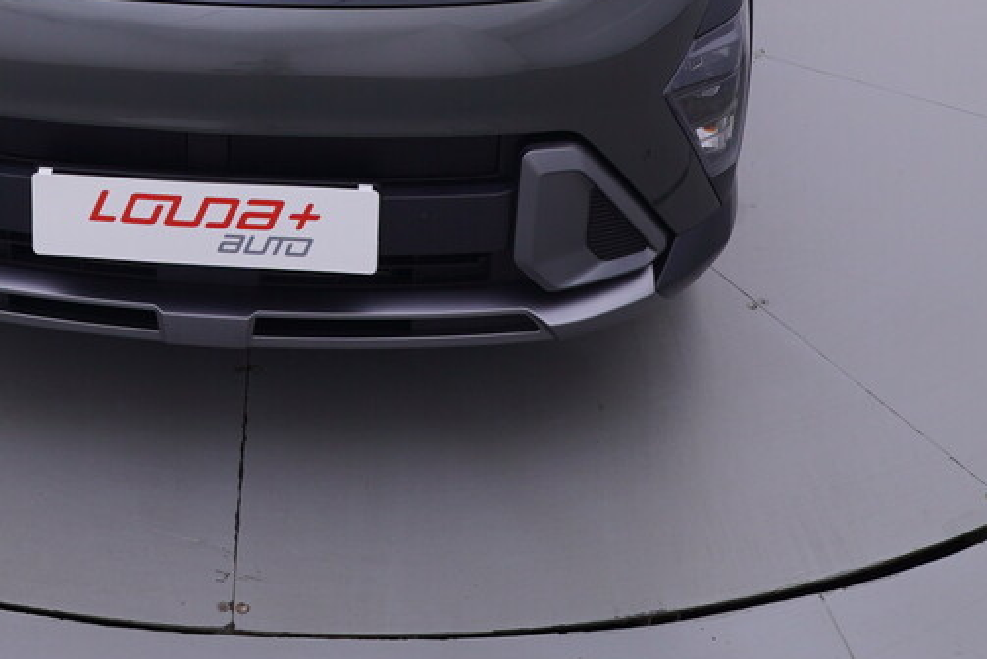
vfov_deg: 19.2
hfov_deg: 30.2
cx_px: 157
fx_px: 1767
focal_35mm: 64
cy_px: -245
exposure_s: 1/80
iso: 200
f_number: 5
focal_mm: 15
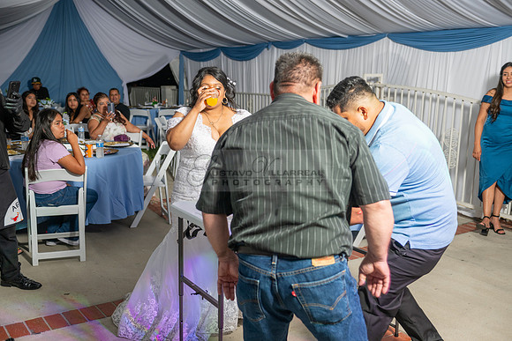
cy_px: 170
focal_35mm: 38
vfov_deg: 35.1
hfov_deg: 50.7
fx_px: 541
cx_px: 256
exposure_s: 1/125
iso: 250
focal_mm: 38
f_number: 3.5
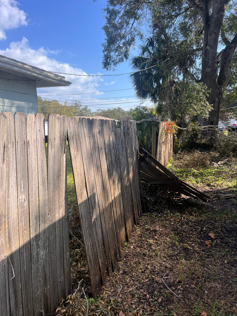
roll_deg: -0.6
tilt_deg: -5.8
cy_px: 158
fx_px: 237
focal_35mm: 26
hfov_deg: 53.1
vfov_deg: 67.3
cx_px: 118
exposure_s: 1/1869
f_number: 1.5
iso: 50
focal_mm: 5.7
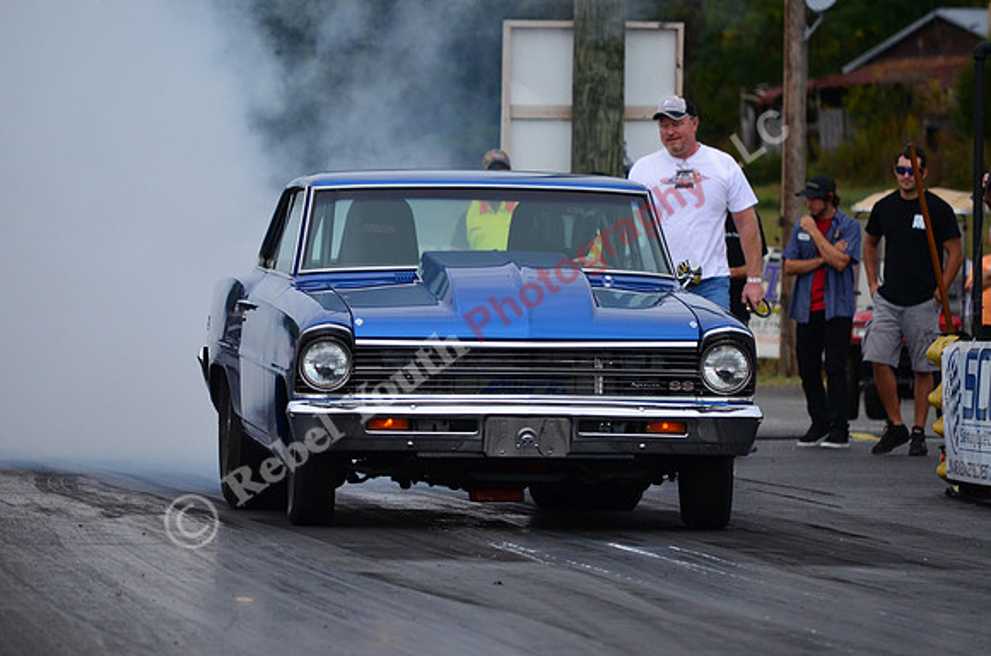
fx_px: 8240
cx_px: 496
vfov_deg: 4.6
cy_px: 328
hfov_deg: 6.9
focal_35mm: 300
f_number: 6.3
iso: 1000
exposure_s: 1/2500
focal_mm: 200
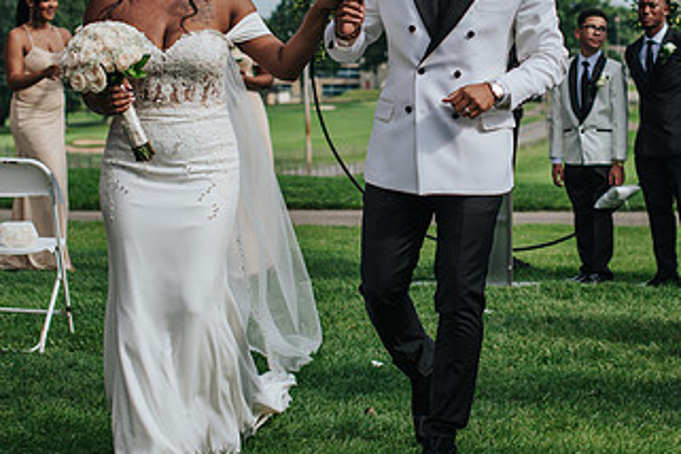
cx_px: 432
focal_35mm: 110
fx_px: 2081
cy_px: 83
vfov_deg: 12.4
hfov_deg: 18.6
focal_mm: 50
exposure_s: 1/1600
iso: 100
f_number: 3.2
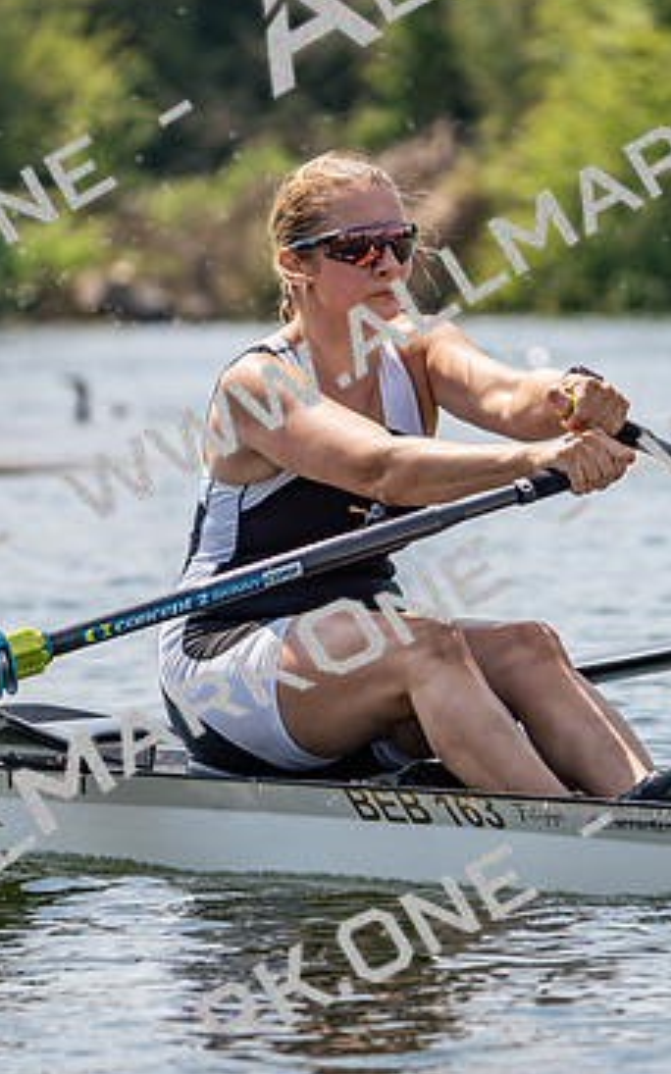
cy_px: 528
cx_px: 424
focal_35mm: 324
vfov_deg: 6.5
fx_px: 9484
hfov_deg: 4.1
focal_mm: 200
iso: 200
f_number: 5.6
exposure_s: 1/1600
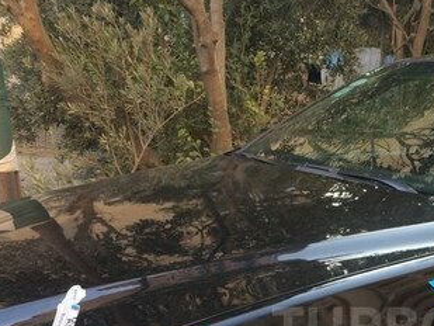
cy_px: 328
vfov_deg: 22.7
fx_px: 778
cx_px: 416
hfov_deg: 29.5
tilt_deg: -15.4
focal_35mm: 62
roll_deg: -6.5
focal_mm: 4.15
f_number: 2.2
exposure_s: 1/100
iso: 40
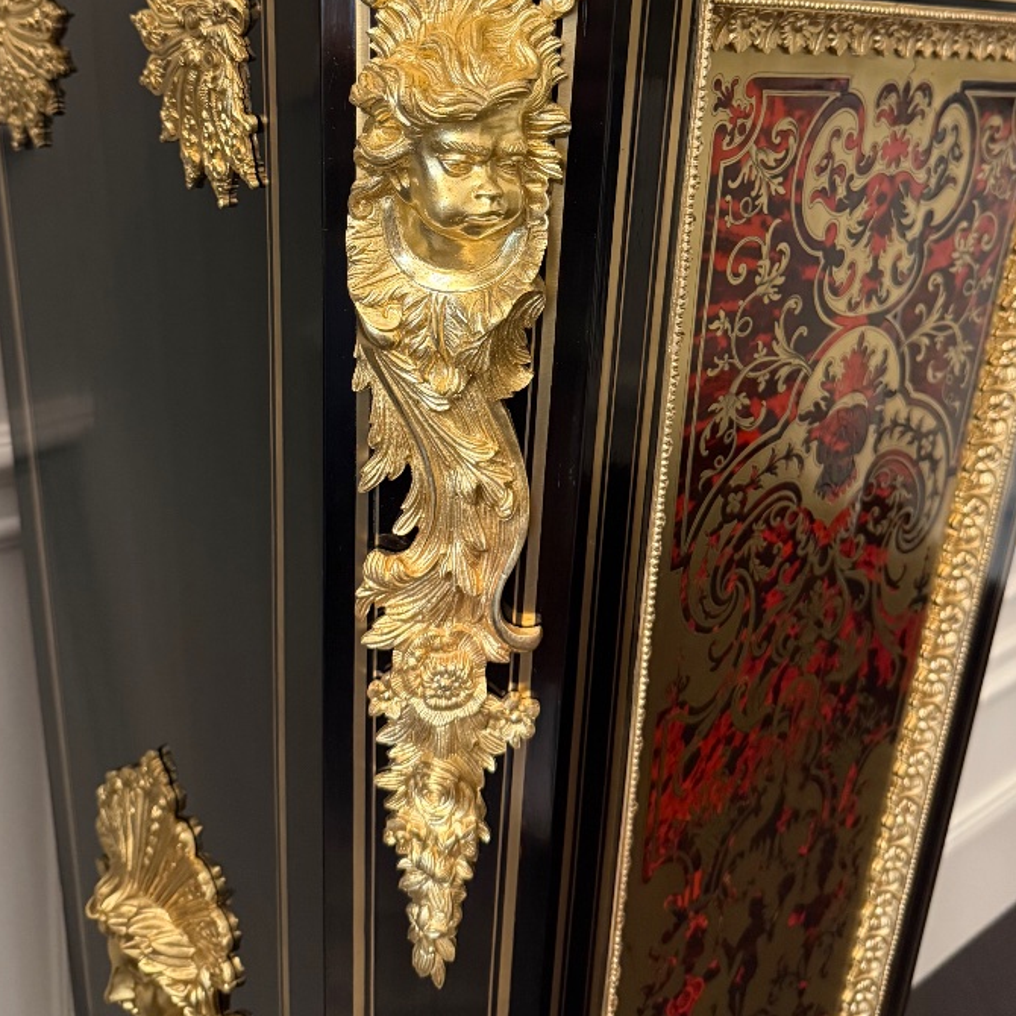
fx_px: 1262
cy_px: 300
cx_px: 522
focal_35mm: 38
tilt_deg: -11.2
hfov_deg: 43.9
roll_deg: -2.2
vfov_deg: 42.9
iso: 500
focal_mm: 6.76
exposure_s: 1/60
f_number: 1.78
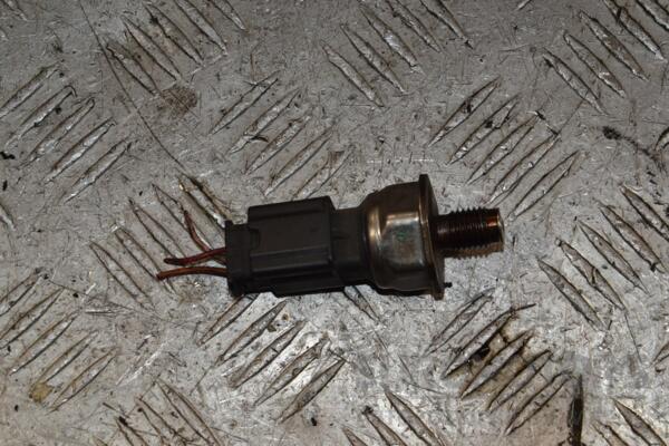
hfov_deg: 19.5
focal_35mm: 105
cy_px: 223
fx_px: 1951
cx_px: 334
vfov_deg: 13.0
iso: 800
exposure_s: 1/200
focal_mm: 70
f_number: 13
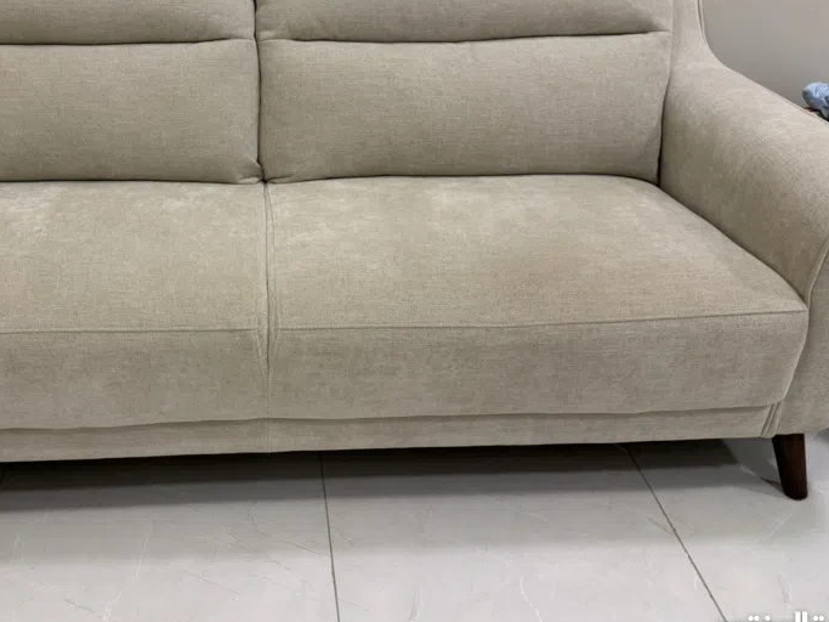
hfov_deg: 50.7
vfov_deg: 39.5
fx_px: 862
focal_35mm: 36
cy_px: 261
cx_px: 296
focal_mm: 6.76
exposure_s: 1/70
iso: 200
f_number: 1.78
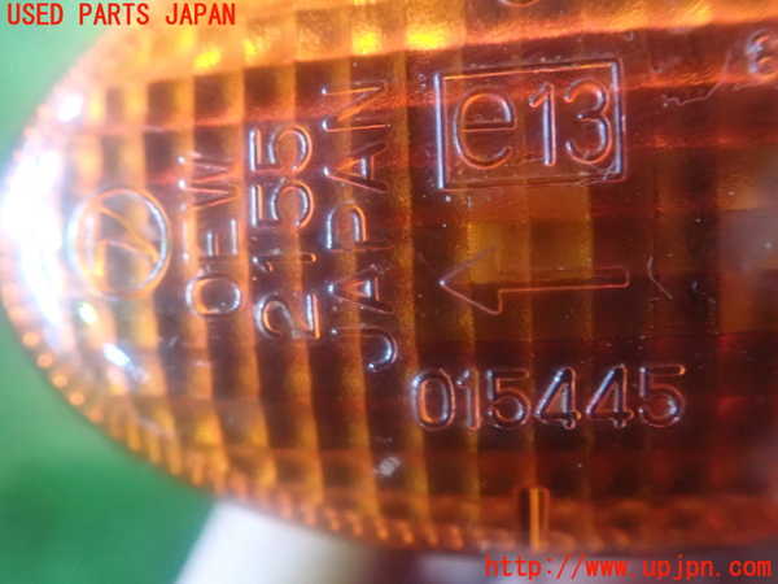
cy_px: 292
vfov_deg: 46.8
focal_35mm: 30
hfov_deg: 60.0
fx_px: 674
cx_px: 389
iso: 1600
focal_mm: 5.5
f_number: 2.3
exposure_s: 1/10
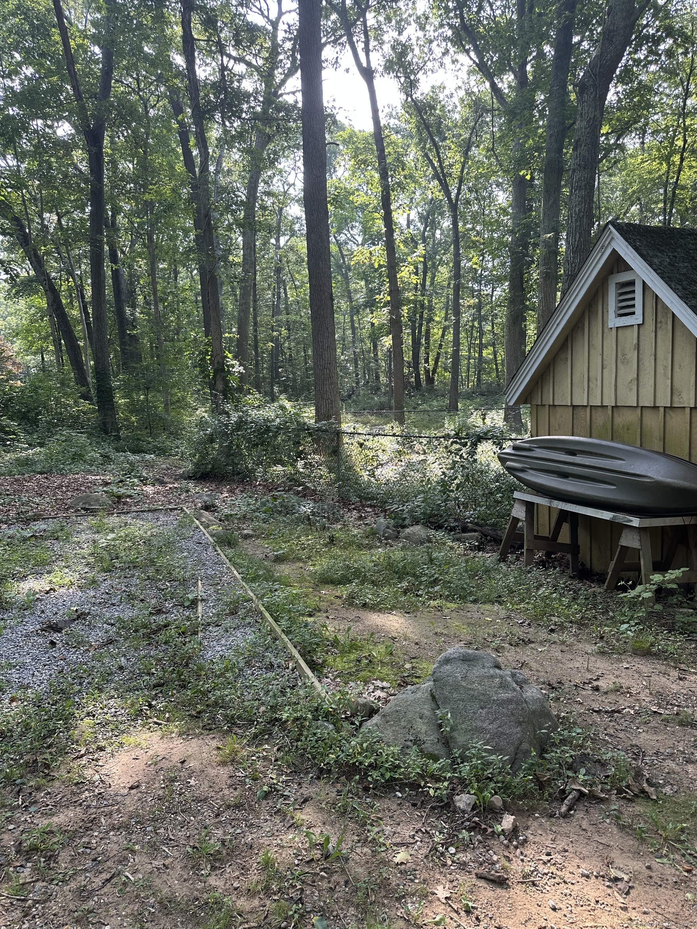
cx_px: 348
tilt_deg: -5.2
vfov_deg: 71.6
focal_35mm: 24
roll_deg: +2.1
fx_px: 644
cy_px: 464
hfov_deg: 56.8
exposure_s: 1/218
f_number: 1.78
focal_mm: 6.86
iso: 80
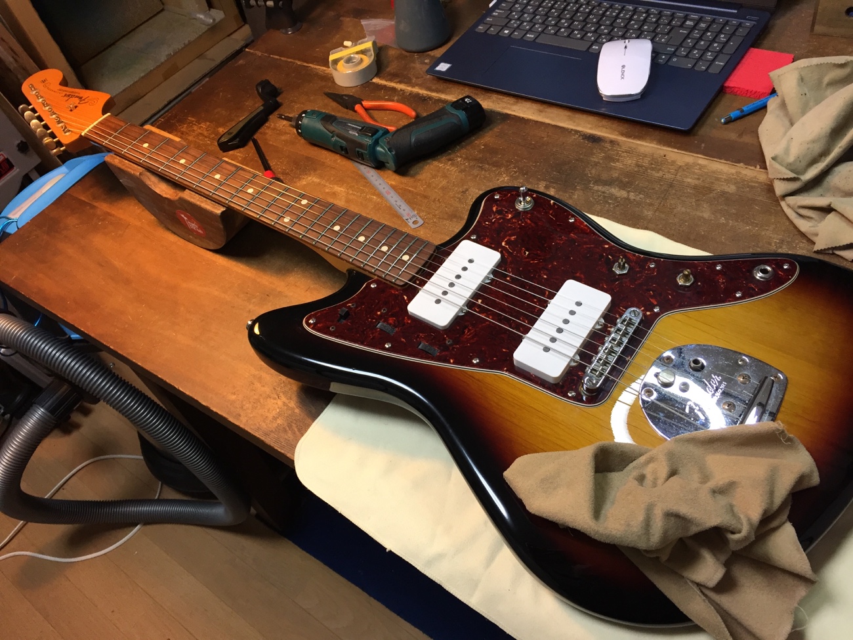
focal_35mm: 29
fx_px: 715
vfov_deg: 48.2
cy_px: 320
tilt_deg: -48.6
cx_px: 426
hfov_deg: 61.7
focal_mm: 4.15
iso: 40
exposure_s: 1/30
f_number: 2.2
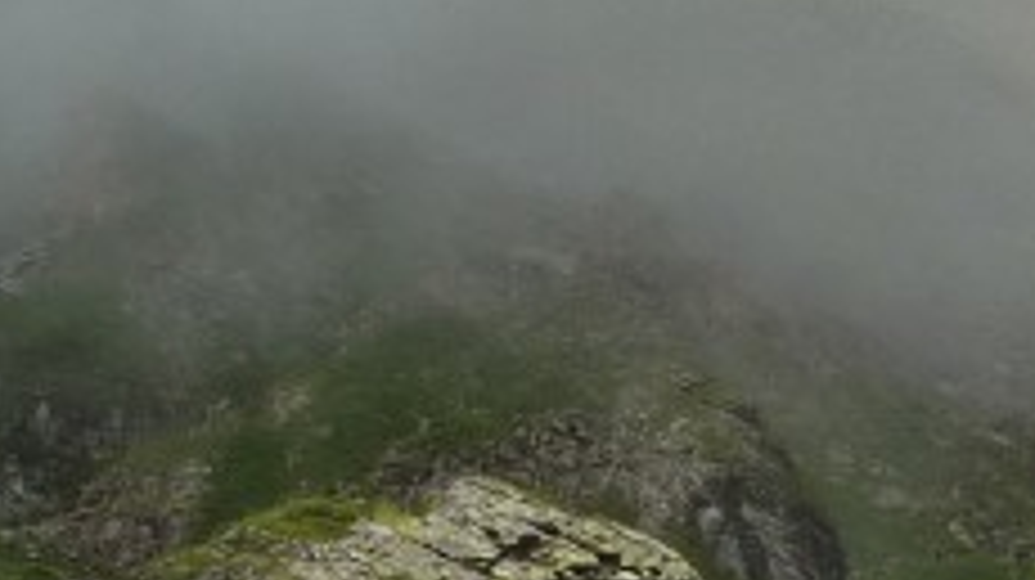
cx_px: 166
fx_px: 6390
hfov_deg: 9.2
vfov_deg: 5.2
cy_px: -94
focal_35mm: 233
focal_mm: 7.9
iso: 125
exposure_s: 1/640
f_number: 5.6
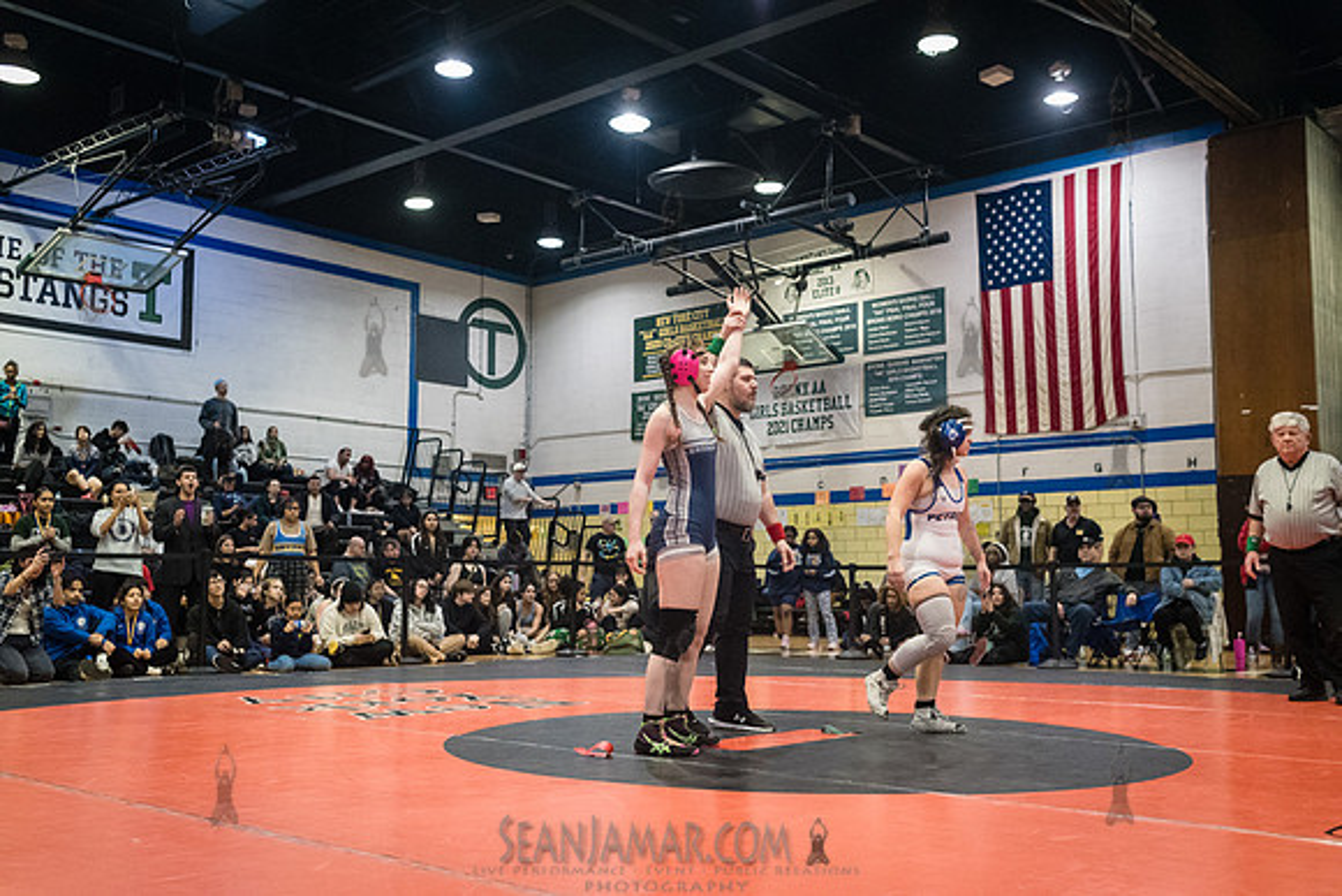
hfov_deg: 54.4
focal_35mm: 35
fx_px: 1305
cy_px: 448
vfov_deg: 37.9
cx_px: 671
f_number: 4
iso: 8000
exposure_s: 1/400
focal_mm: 35
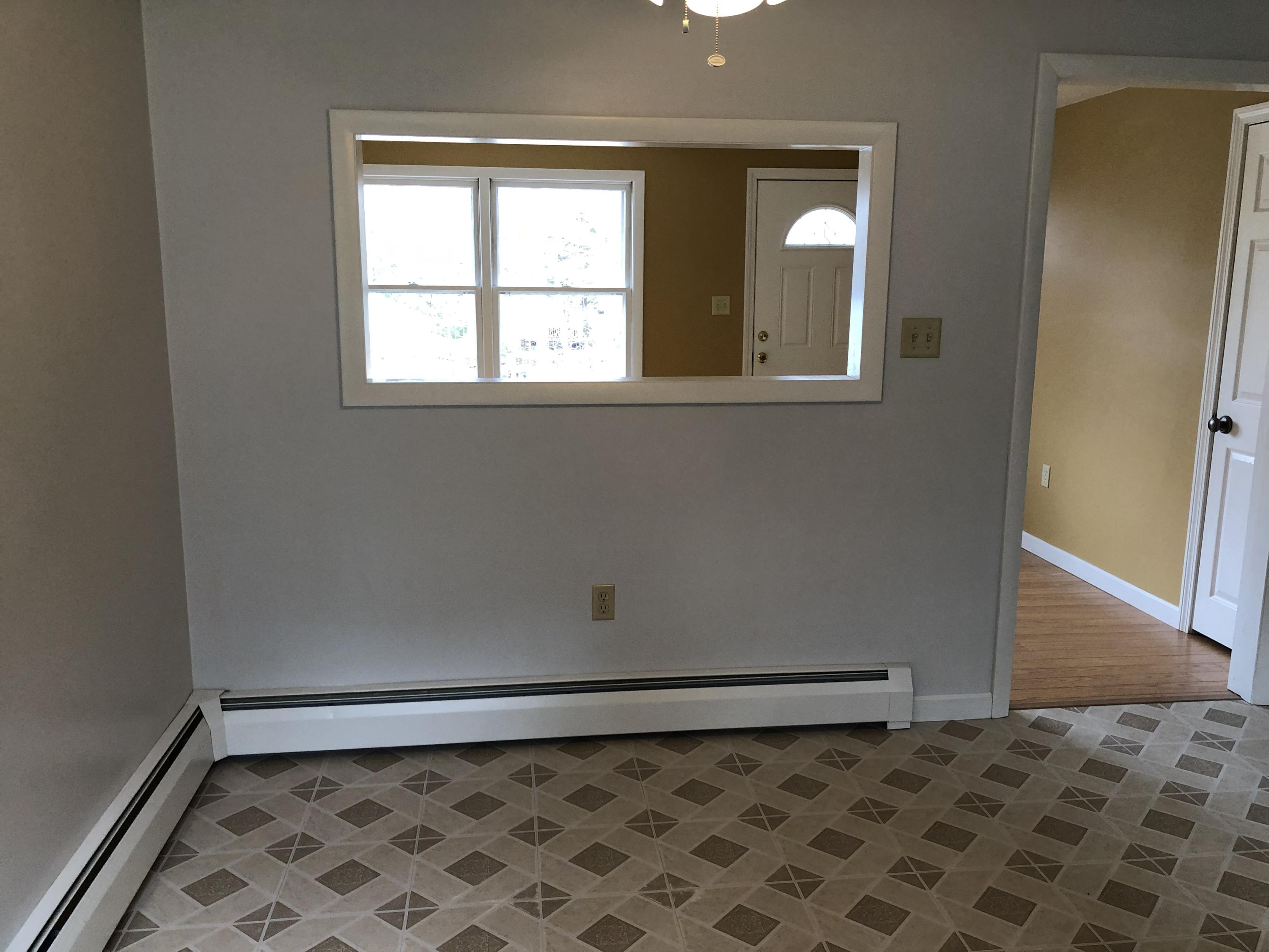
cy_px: 476
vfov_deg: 49.7
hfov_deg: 63.4
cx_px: 634
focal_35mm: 28
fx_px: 1026
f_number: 1.8
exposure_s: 1/30
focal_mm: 4
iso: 32
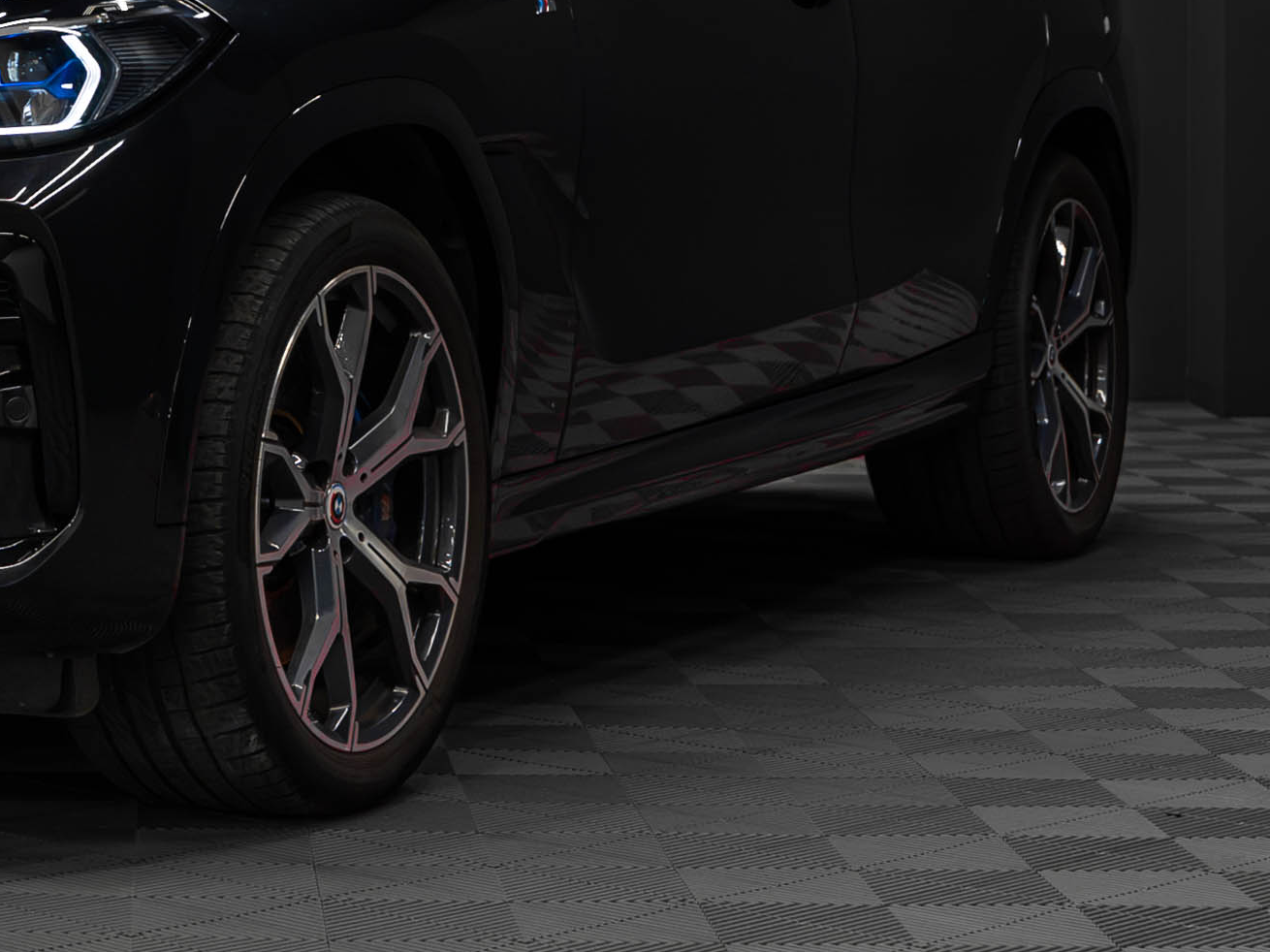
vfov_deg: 13.4
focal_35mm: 109
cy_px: 47
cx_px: 87
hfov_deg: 17.7
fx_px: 3998
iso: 1000
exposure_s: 1/200
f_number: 4
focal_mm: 35
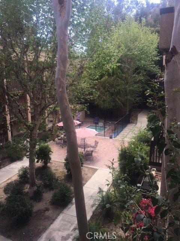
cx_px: 90
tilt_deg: -12.6
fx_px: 201
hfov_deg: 48.2
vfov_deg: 61.7
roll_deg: -0.7
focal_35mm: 29
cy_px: 120
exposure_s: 1/287
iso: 25
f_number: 2.2
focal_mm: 4.15
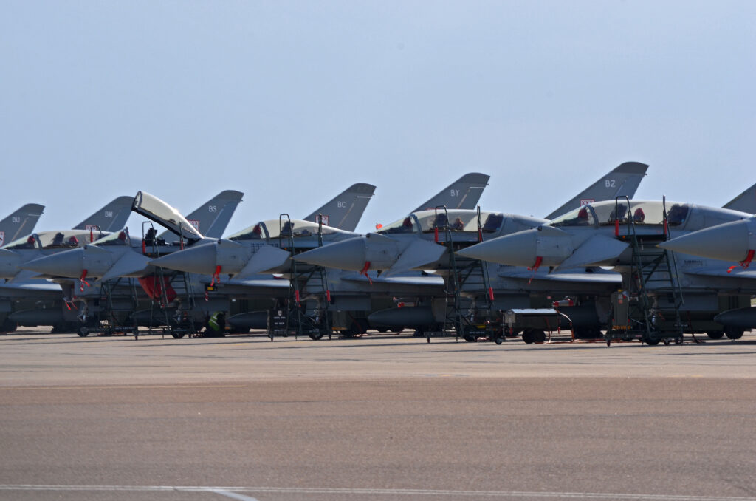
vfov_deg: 4.6
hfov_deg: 6.9
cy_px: 250
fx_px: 6286
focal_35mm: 300
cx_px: 378
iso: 200
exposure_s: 1/250
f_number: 13
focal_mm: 200
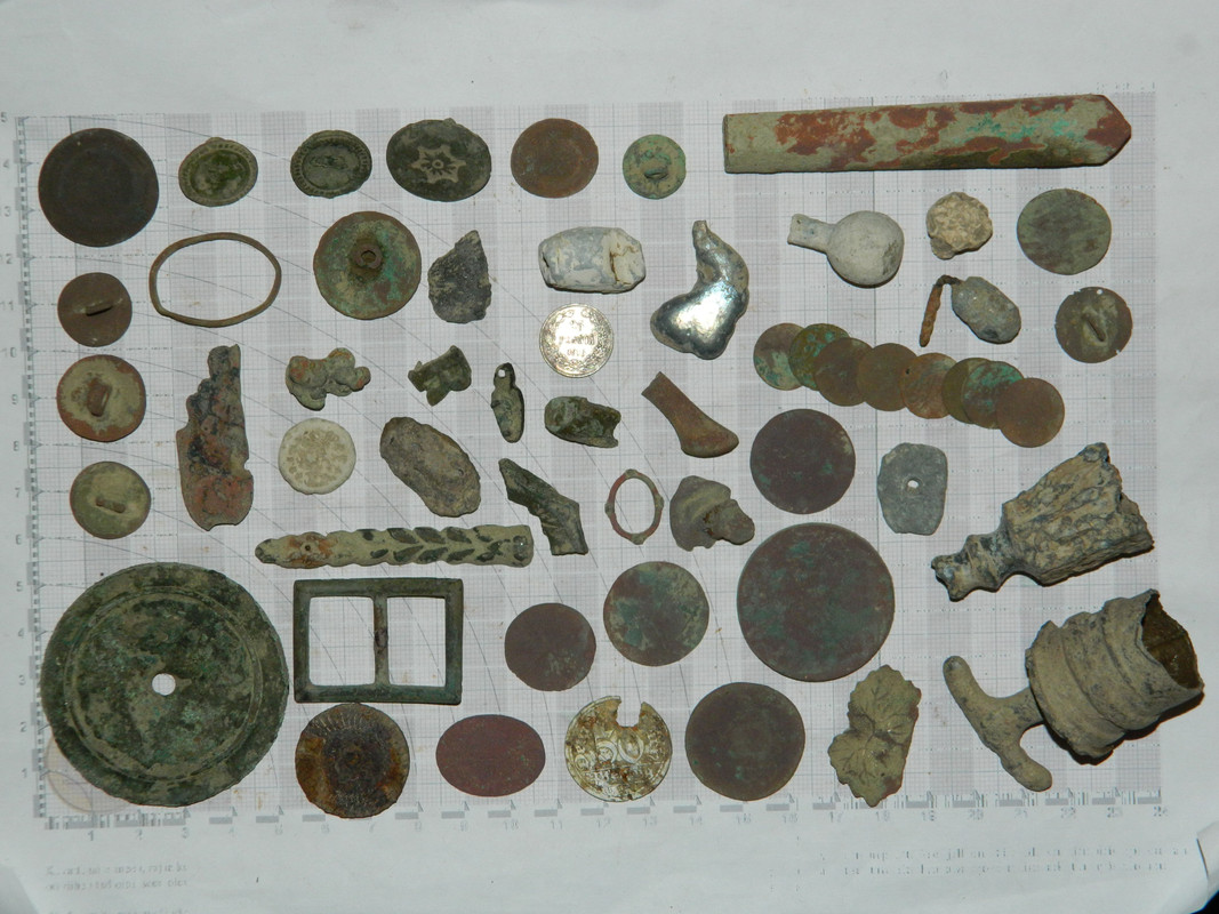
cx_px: 610
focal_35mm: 84
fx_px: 2958
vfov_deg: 17.6
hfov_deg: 23.3
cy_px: 457
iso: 200
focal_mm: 15.1
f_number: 4.2
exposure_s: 1/50
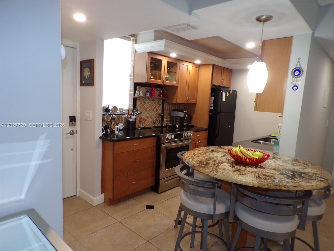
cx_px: 167
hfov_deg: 71.6
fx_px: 232
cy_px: 126
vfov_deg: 56.8
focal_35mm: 24
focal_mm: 4.3
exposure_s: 1/34
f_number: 3
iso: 132
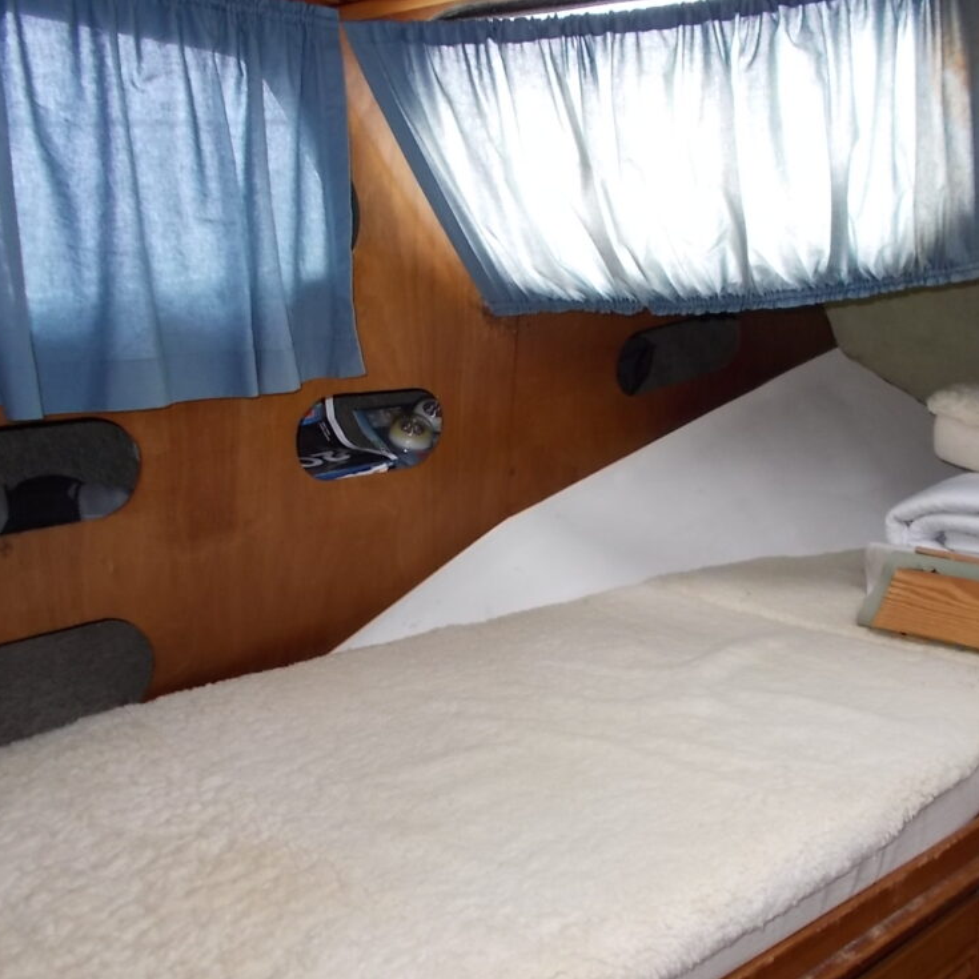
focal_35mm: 32
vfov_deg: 51.1
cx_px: 582
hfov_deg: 50.8
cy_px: 480
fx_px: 1024
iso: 180
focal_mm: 4.6
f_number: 3.2
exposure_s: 1/25
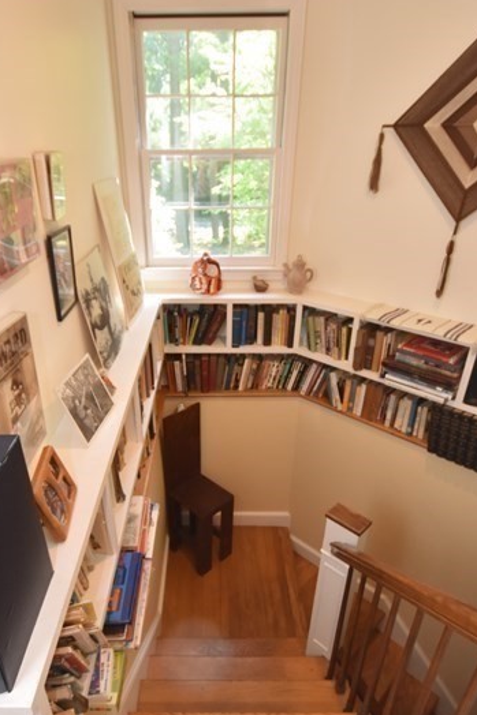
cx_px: 200
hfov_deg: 56.9
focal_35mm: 22
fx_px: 438
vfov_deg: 78.3
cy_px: 396
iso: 800
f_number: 4.5
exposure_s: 1/80
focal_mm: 10
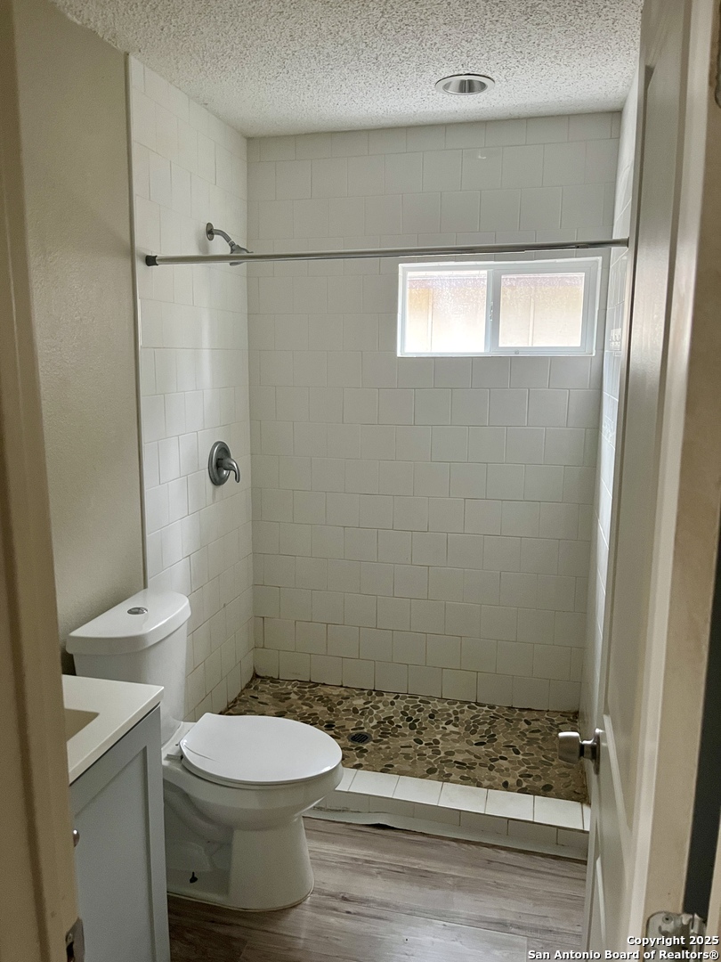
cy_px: 481
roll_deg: -1.1
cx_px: 360
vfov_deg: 67.3
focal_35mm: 26
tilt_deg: -10.2
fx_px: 722
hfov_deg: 53.1
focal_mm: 5.1
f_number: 1.6
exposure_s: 1/40
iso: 500
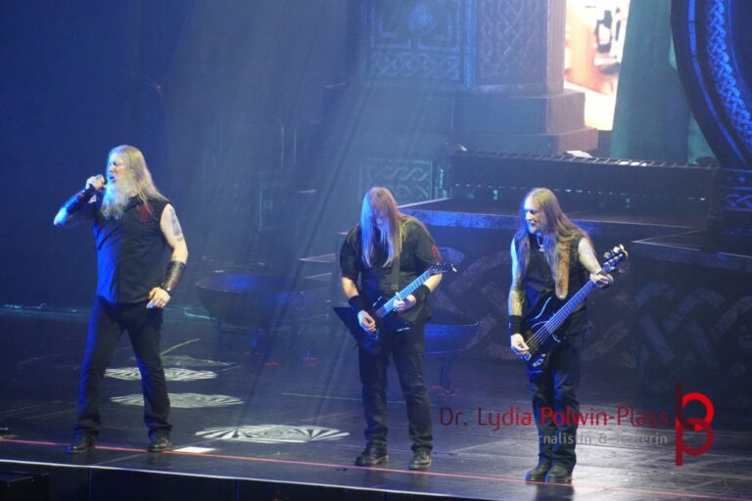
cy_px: 250
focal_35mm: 450
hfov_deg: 4.6
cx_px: 376
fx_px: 9399
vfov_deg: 3.1
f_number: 6.3
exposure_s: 1/125
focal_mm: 300
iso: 6400
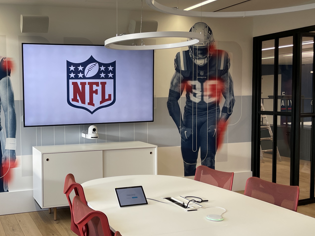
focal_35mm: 41
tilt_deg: -4.8
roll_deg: +0.8
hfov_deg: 44.0
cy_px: 127
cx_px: 72
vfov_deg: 35.1
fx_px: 373
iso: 40
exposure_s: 1/120
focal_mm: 4.2
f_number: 1.6
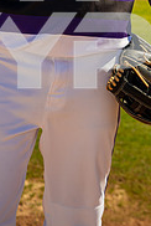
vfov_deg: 13.1
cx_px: 62
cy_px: -36
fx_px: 959
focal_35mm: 153
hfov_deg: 9.0
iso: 100
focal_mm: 62
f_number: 5.6
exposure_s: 1/125
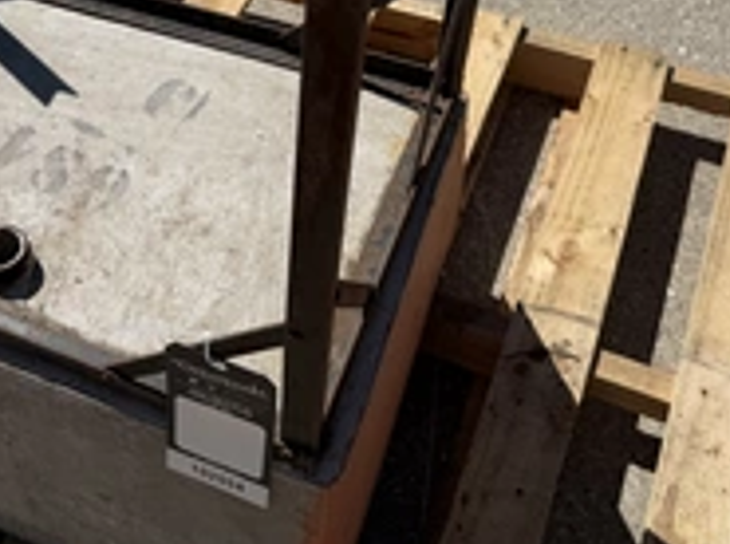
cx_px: 114
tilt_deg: -46.6
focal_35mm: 52
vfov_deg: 26.9
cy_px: 51
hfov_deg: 35.3
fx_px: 1094
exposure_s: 1/10309
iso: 80
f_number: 1.78
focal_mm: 6.76
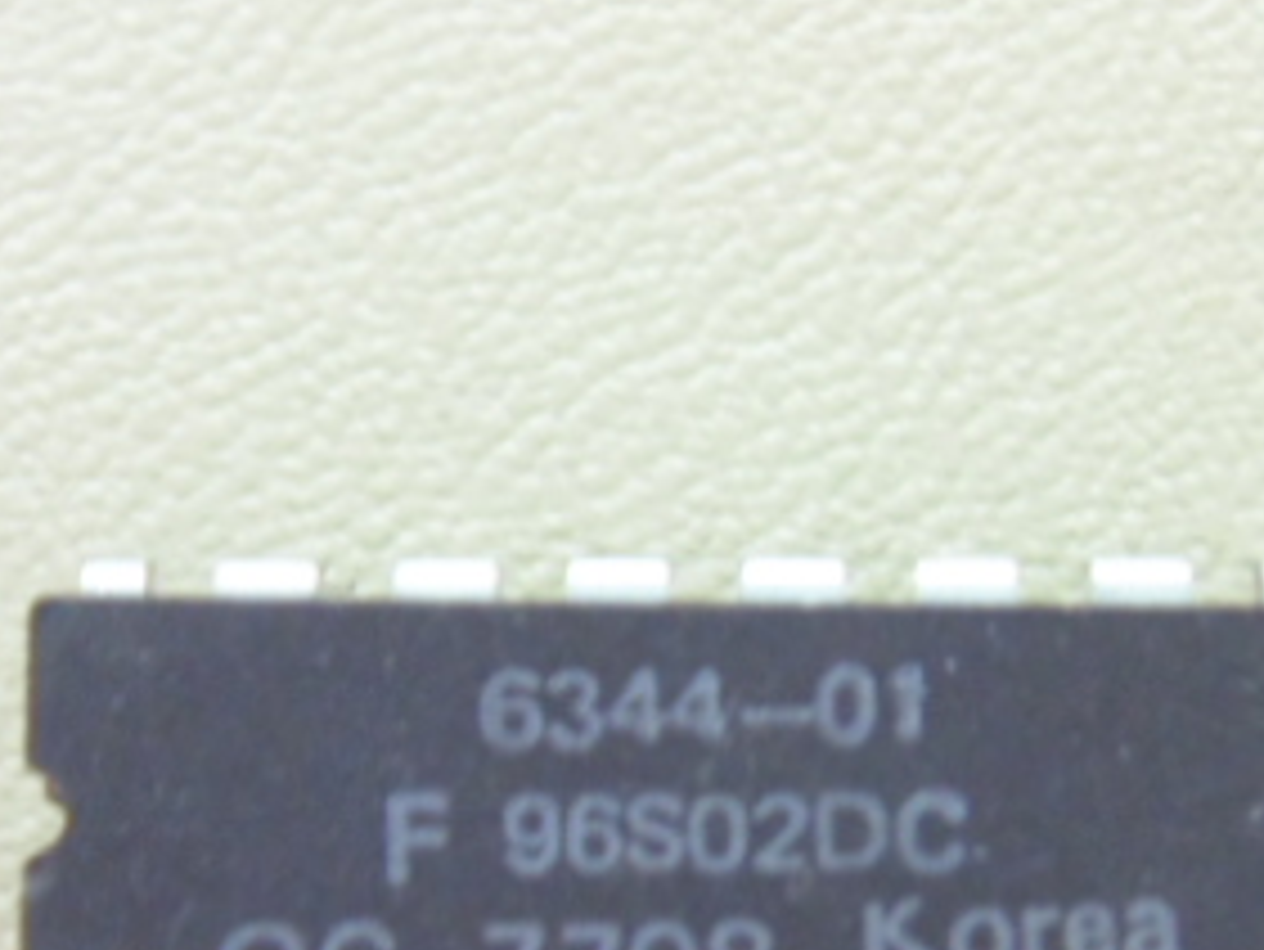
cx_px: 760
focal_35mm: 148
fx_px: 5407
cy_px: 837
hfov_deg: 13.3
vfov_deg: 10.0
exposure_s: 1/13
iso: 400
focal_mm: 11.7
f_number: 4.1
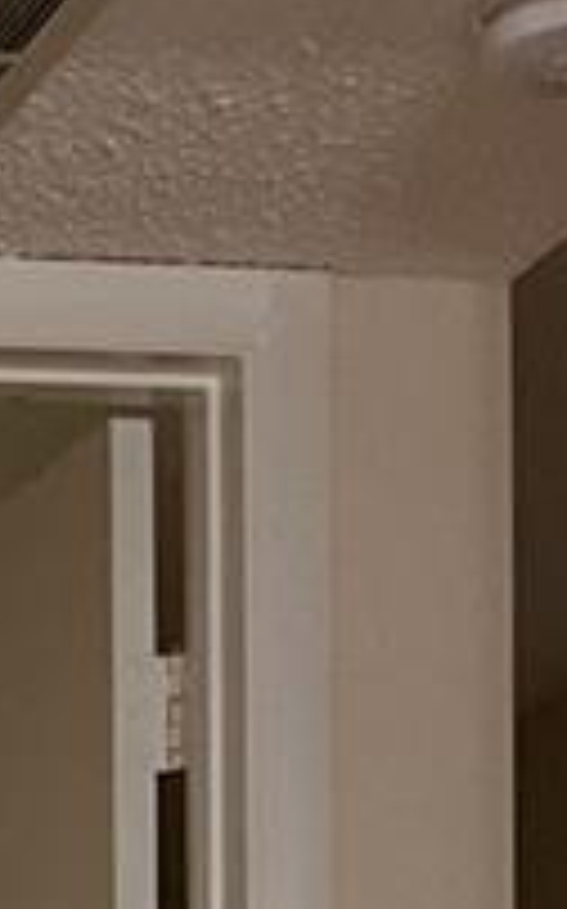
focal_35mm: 183
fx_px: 4531
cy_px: 1872
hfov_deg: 6.7
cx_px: -855
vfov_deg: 10.4
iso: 80
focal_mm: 3
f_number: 1.8
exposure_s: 1/60
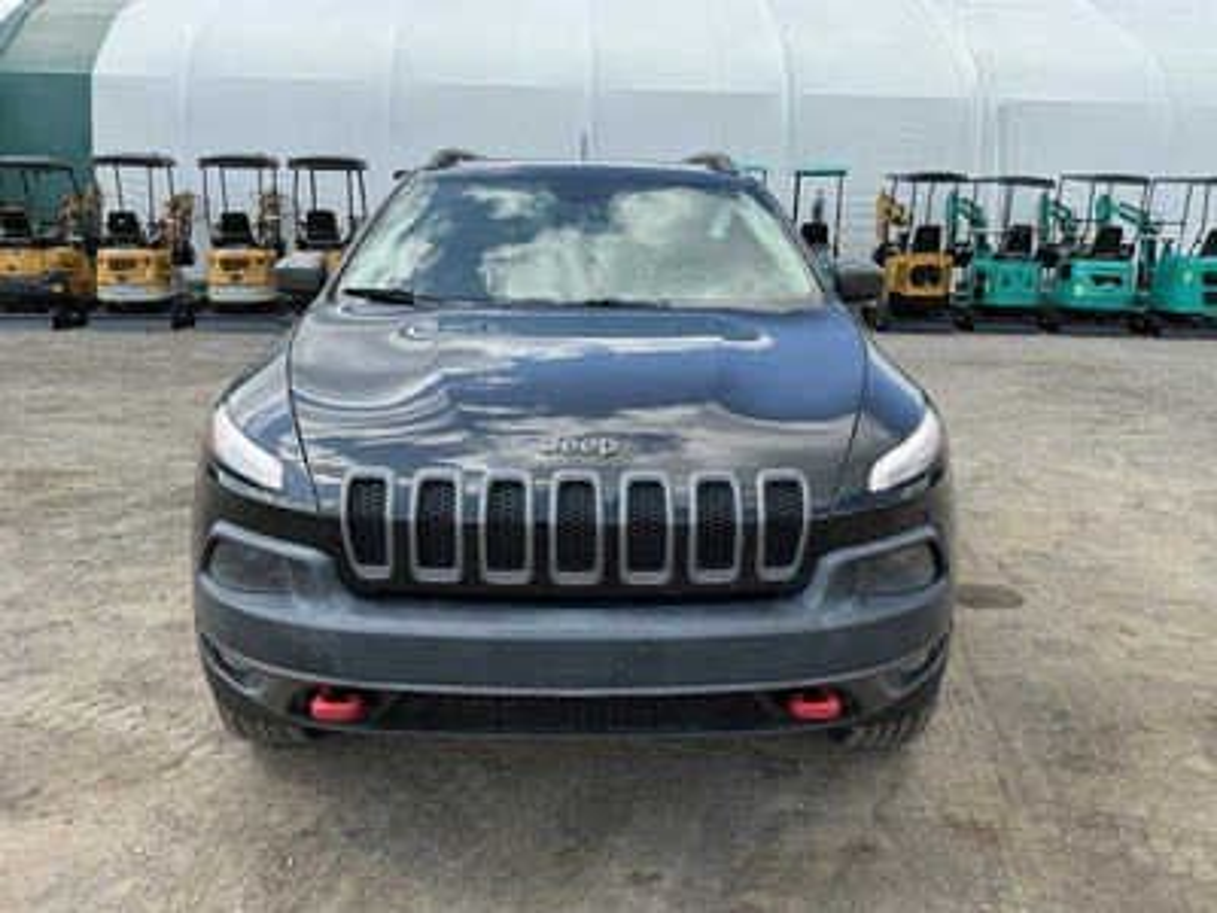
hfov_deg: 63.4
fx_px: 984
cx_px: 608
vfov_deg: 49.7
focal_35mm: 28
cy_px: 456
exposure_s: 1/792
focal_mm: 3
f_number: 1.8
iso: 25
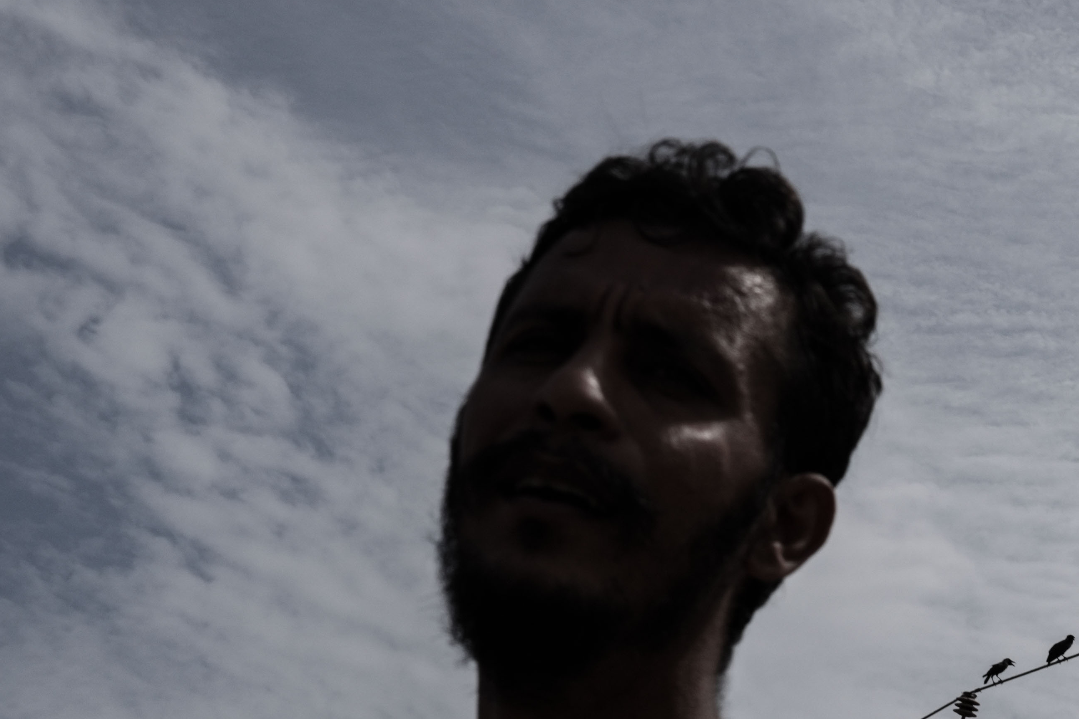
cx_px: 1303
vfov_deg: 15.5
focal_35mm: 87
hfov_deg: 21.6
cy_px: 676
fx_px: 2607
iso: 200
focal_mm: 24
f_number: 9
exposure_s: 1/1000
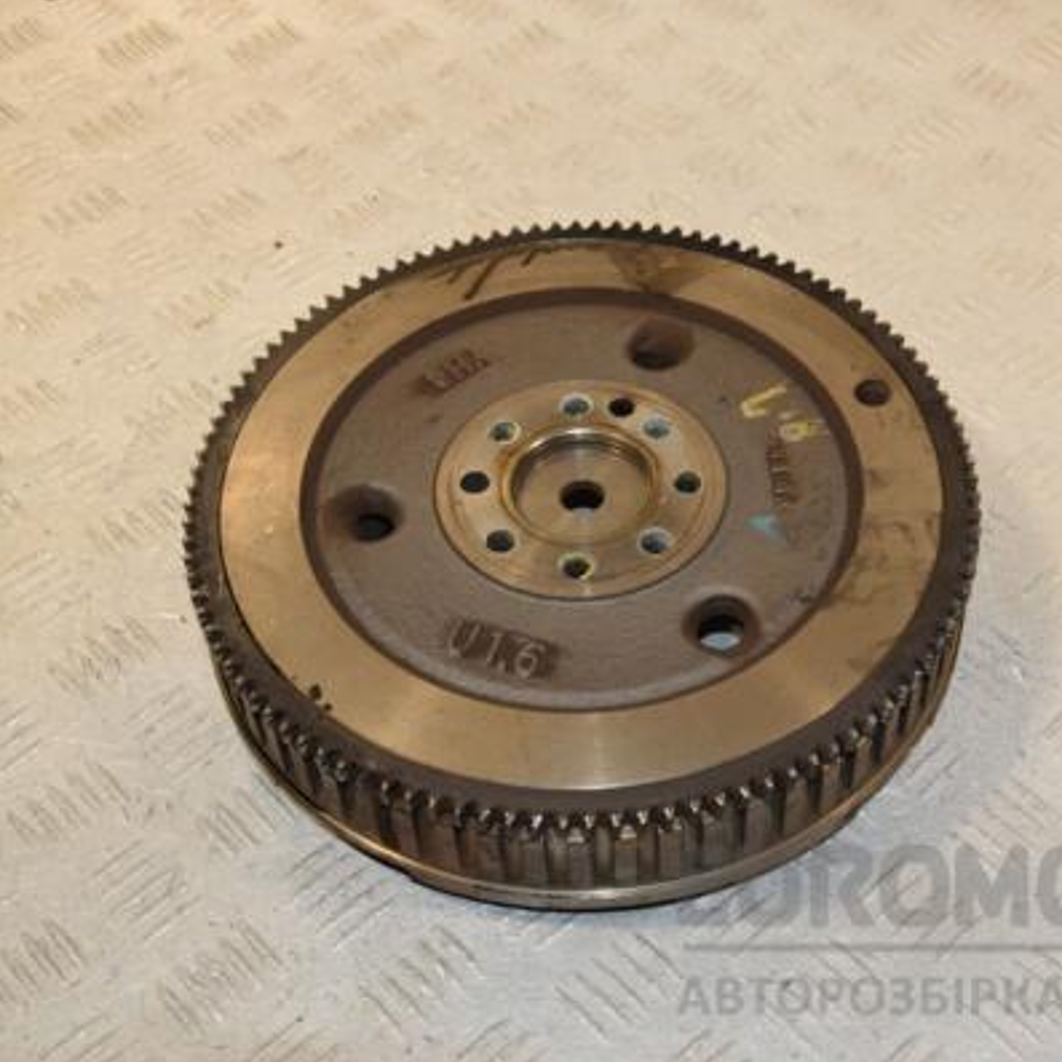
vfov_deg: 31.6
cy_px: 530
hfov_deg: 31.6
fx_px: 1874
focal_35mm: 54
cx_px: 626
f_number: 7.1
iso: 800
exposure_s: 1/200
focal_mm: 28
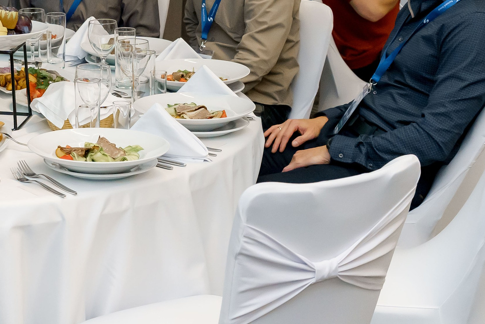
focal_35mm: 90
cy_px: 45
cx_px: -44
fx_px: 1213
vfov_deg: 15.1
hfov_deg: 21.5
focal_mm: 35
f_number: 4.5
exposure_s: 1/125
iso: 3200
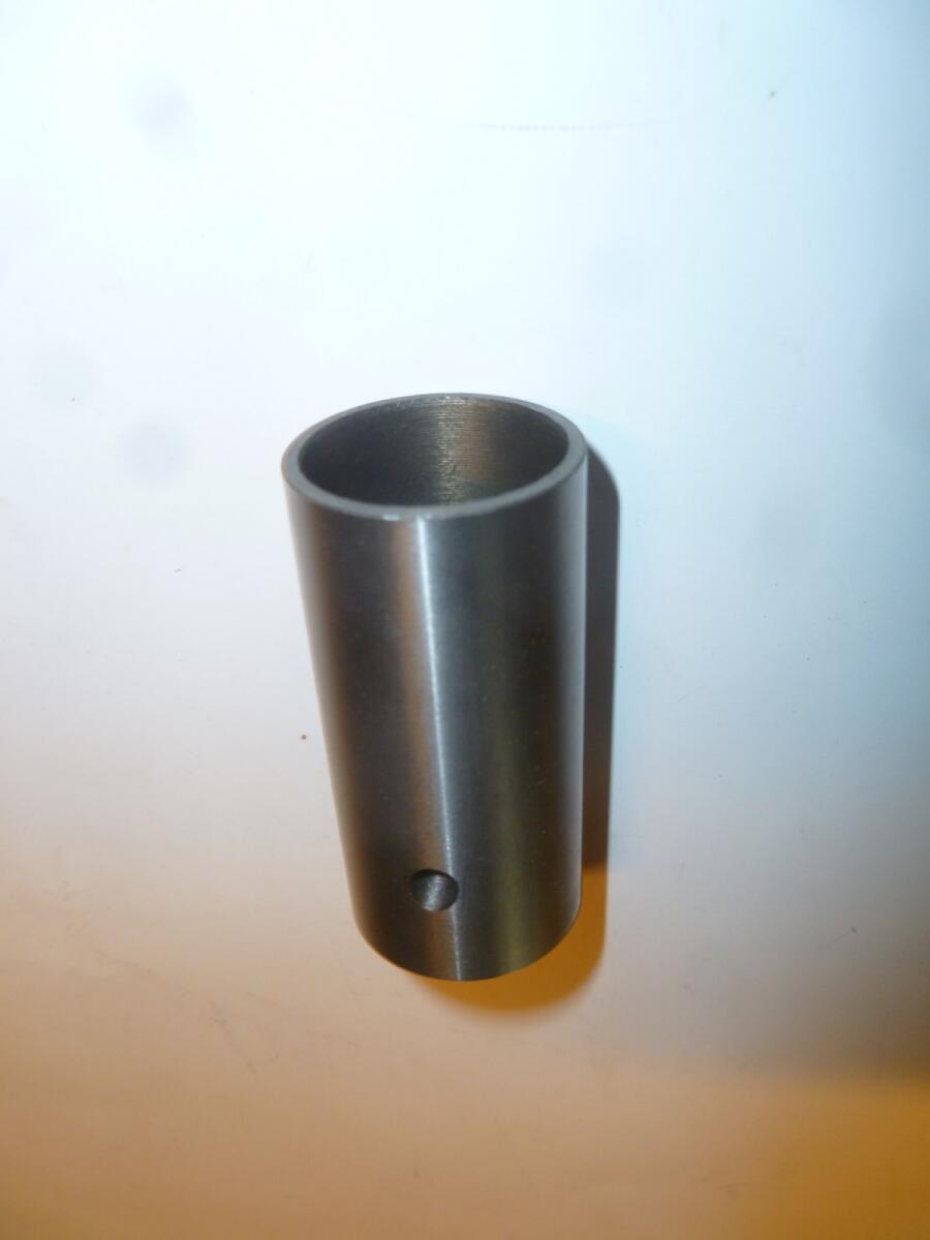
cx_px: 465
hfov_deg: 49.7
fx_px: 1003
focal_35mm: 28
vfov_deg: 63.4
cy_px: 620
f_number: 3.3
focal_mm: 5
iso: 160
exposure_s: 1/30
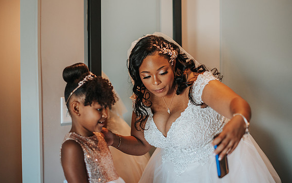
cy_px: 87
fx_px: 454
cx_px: 136
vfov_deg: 22.8
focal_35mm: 57
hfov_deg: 35.7
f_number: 1.8
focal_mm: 50
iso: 640
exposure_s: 1/320
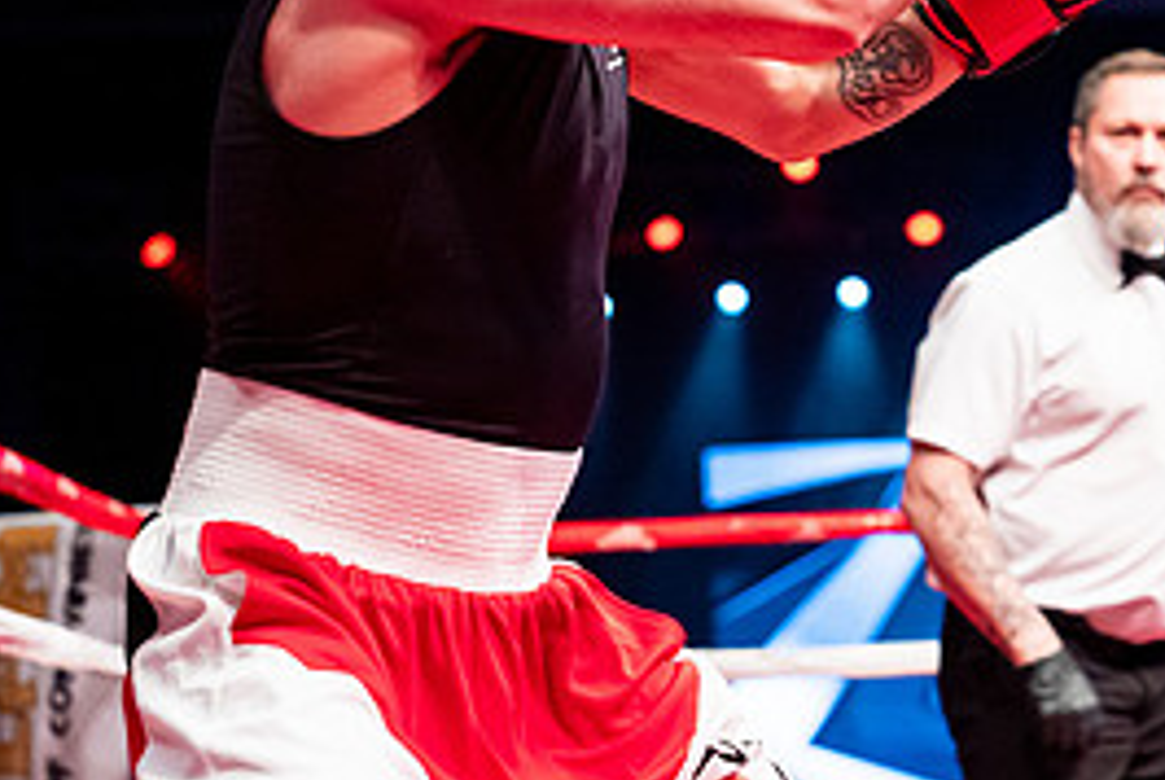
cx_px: 1261
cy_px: 265
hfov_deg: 18.1
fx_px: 3531
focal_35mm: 109
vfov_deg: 12.6
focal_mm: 50
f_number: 2.8
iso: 4000
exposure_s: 1/1000
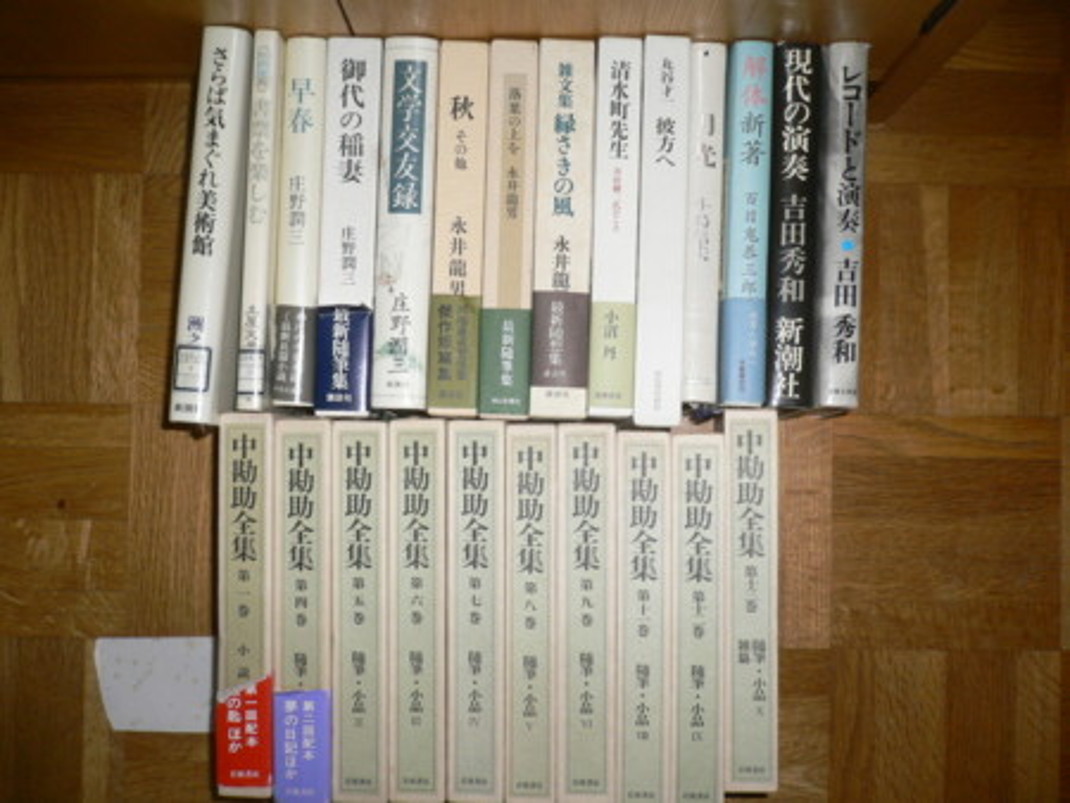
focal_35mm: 35
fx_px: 1082
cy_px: 402
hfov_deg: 52.6
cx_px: 535
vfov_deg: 40.7
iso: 100
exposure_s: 1/60
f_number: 2.8
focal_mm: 5.8
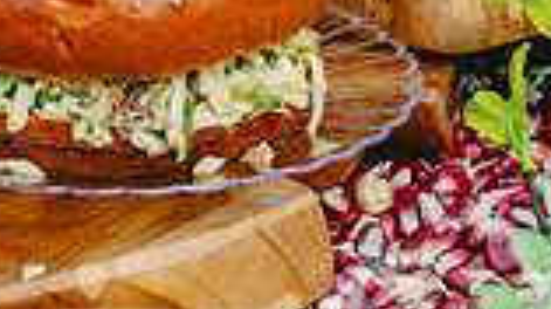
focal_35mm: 201
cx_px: 232
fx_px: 2934
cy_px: 51
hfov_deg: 10.7
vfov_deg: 6.0
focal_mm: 52
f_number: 7.1
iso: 400
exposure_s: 1/250
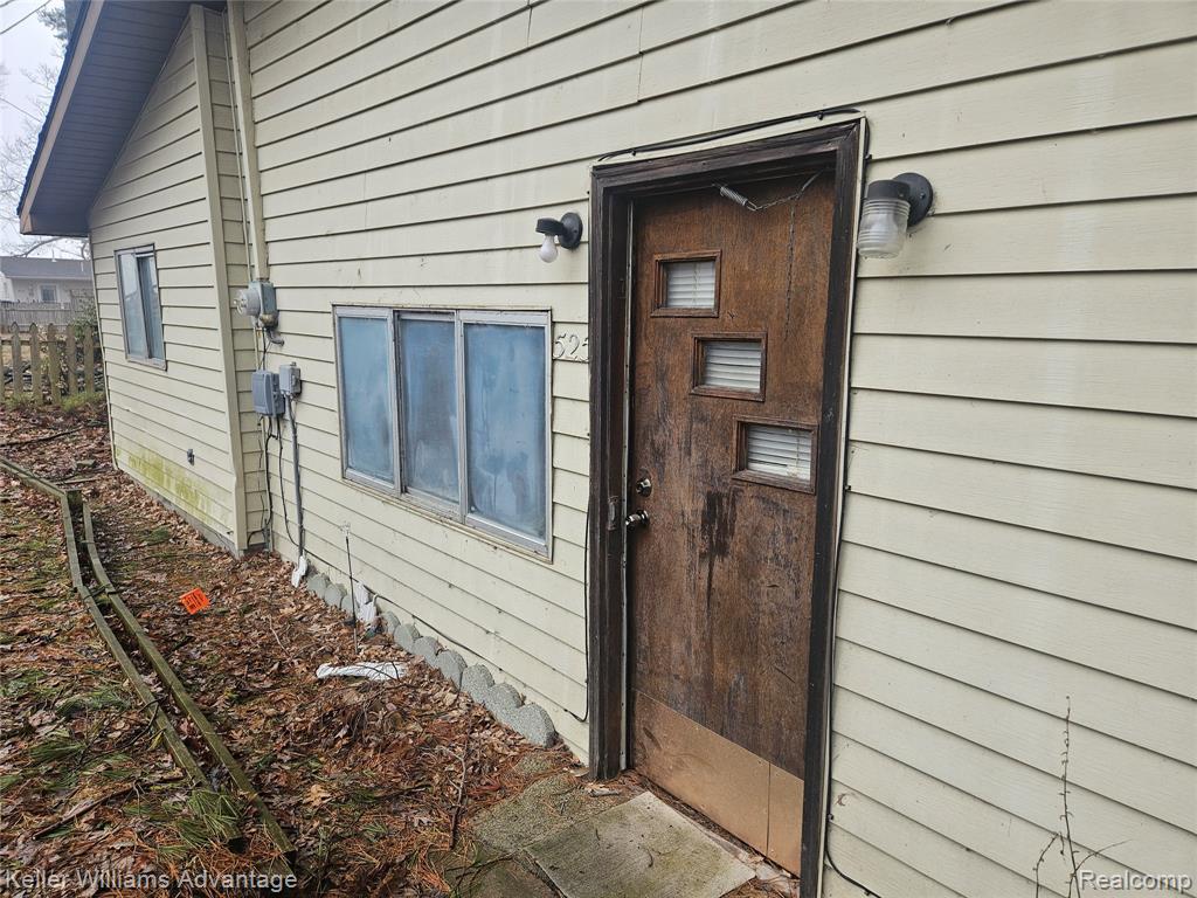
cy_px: 449
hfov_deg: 73.9
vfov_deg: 58.9
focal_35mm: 23
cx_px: 598
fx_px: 795
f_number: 1.8
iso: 25
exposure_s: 1/120
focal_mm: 5.4
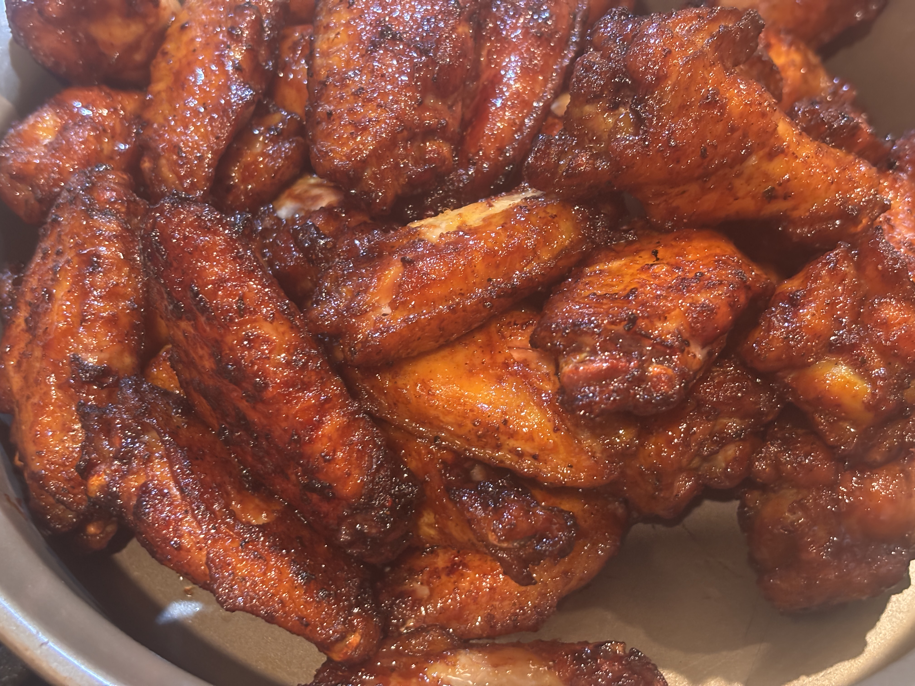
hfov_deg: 36.8
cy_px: 343
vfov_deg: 28.0
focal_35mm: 52
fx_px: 1375
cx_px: 458
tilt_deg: -51.2
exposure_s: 1/24
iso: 320
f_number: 1.6
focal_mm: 5.96
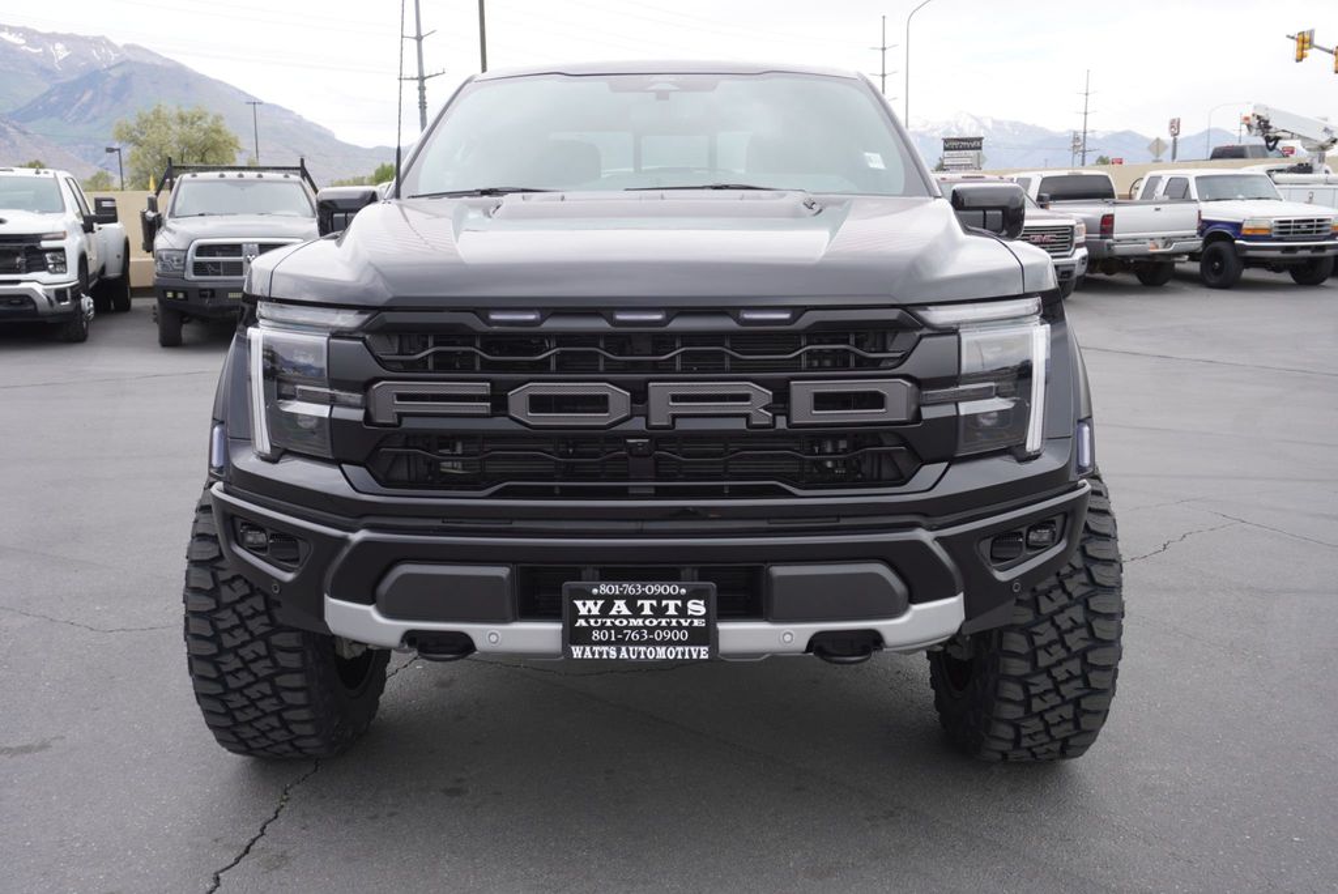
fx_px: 1227
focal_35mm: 33
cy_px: 447
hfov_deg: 57.2
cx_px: 669
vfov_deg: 40.0
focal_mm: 22
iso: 100
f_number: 6.3
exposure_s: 1/160
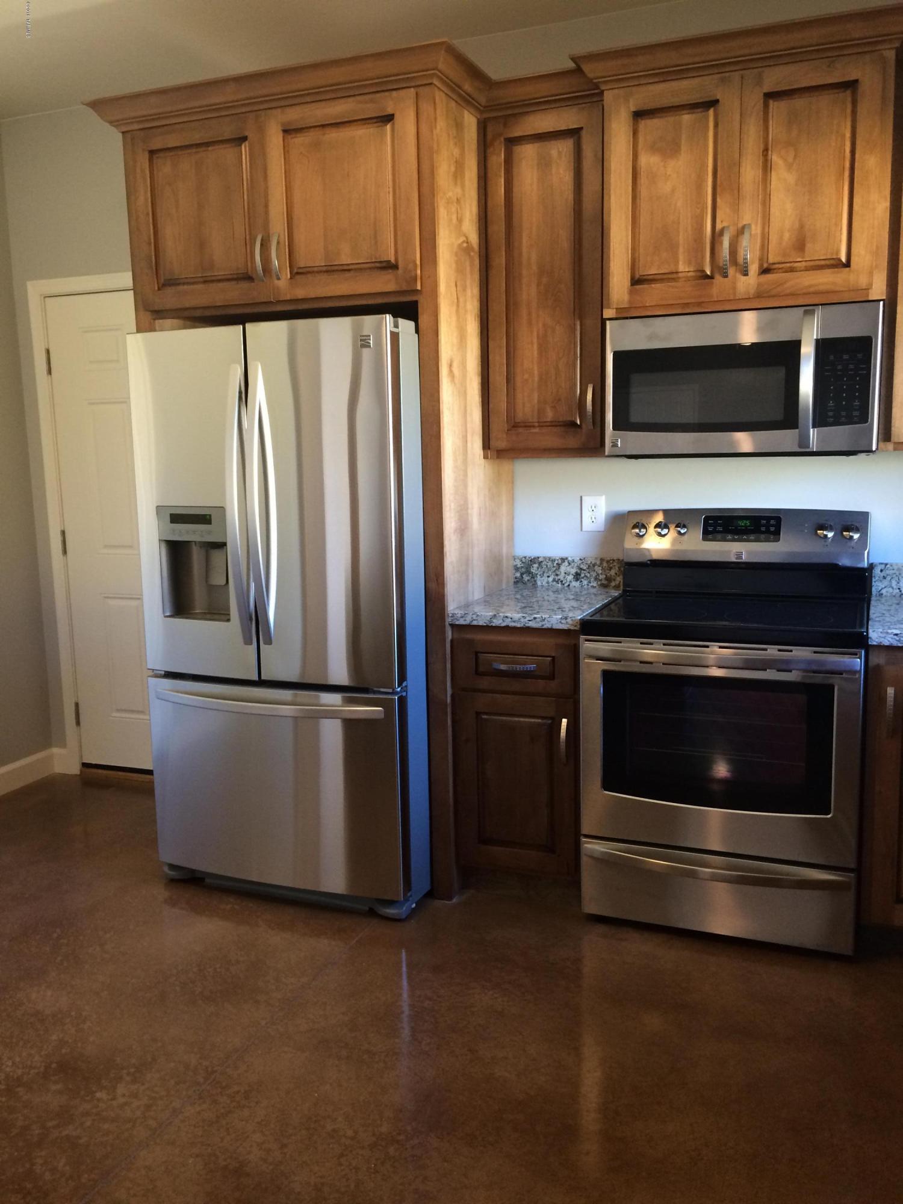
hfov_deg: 48.2
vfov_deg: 61.7
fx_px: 1009
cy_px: 602
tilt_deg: -9.7
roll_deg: +3.1
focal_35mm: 29
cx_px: 452
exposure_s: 1/30
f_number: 2.2
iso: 160
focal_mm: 4.15
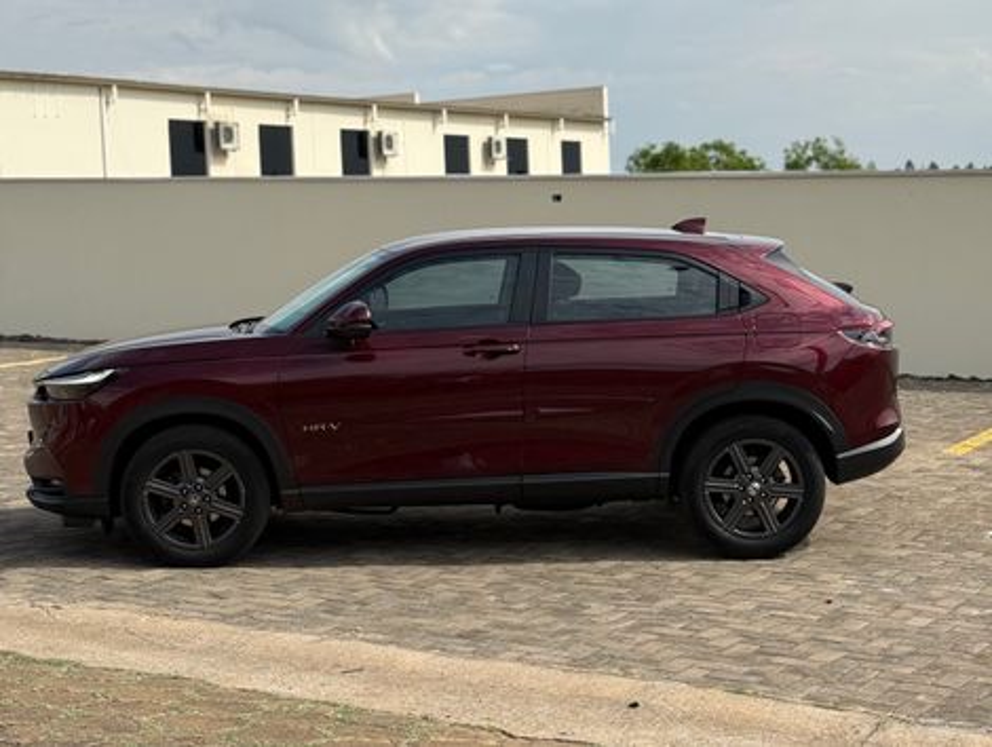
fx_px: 1378
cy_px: 374
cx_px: 496
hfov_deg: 39.6
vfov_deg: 30.3
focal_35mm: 48
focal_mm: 6.76
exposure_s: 1/6024
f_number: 1.78
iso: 64
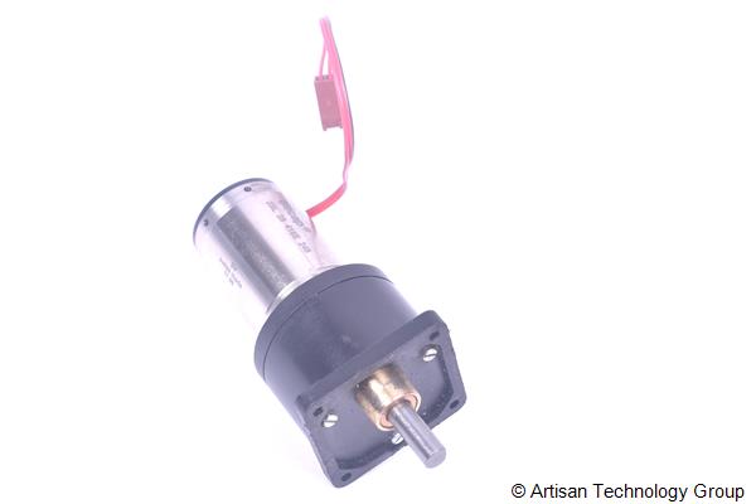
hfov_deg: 31.9
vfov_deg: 21.6
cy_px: 252
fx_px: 1323
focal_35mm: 63
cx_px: 378
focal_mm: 42
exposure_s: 1/200
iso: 200
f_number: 11
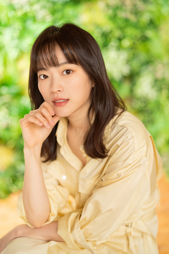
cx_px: 84
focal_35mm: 50
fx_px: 352
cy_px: 127
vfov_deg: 39.6
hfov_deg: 27.0
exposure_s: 1/200
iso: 200
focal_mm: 50
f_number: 1.6
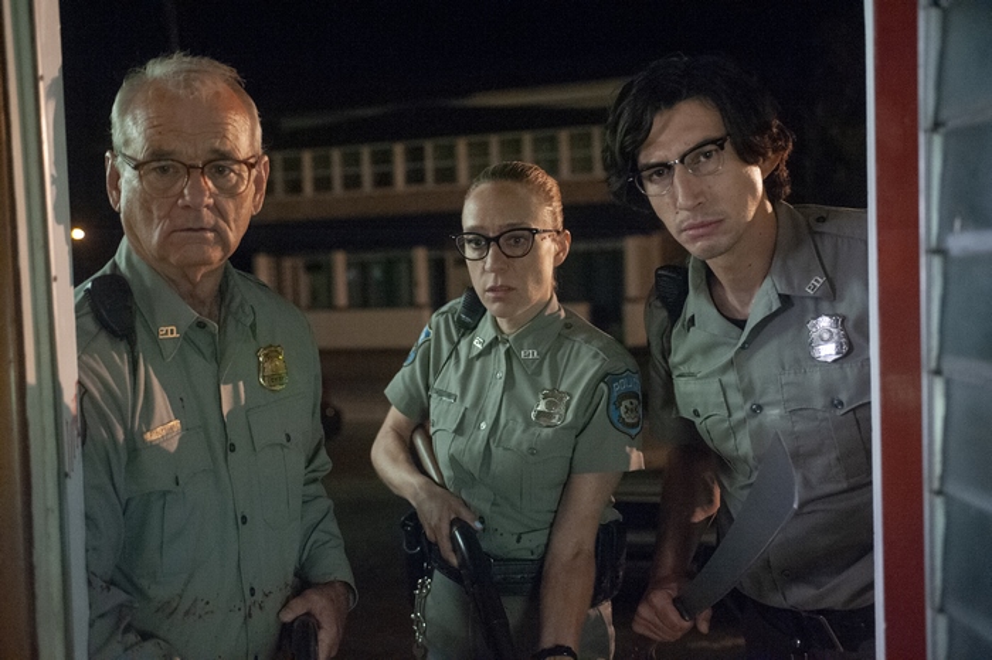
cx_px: 496
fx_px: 1239
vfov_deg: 29.8
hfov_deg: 43.6
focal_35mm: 45
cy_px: 330
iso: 5000
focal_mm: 45
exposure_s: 1/160
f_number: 3.5
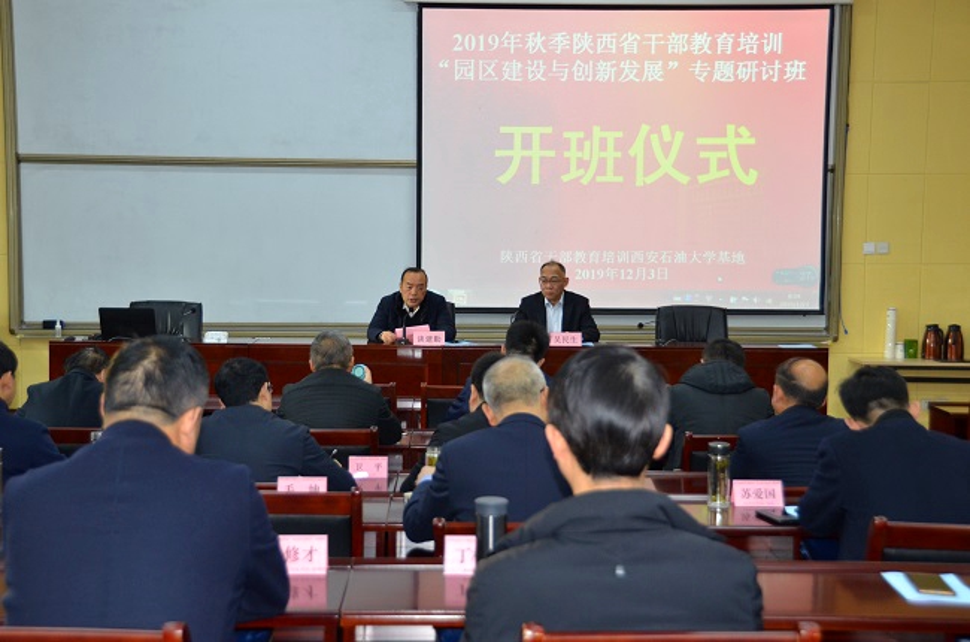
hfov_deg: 39.0
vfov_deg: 26.3
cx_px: 485
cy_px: 321
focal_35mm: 51
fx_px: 1371
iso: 640
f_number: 4.5
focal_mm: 34
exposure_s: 1/60
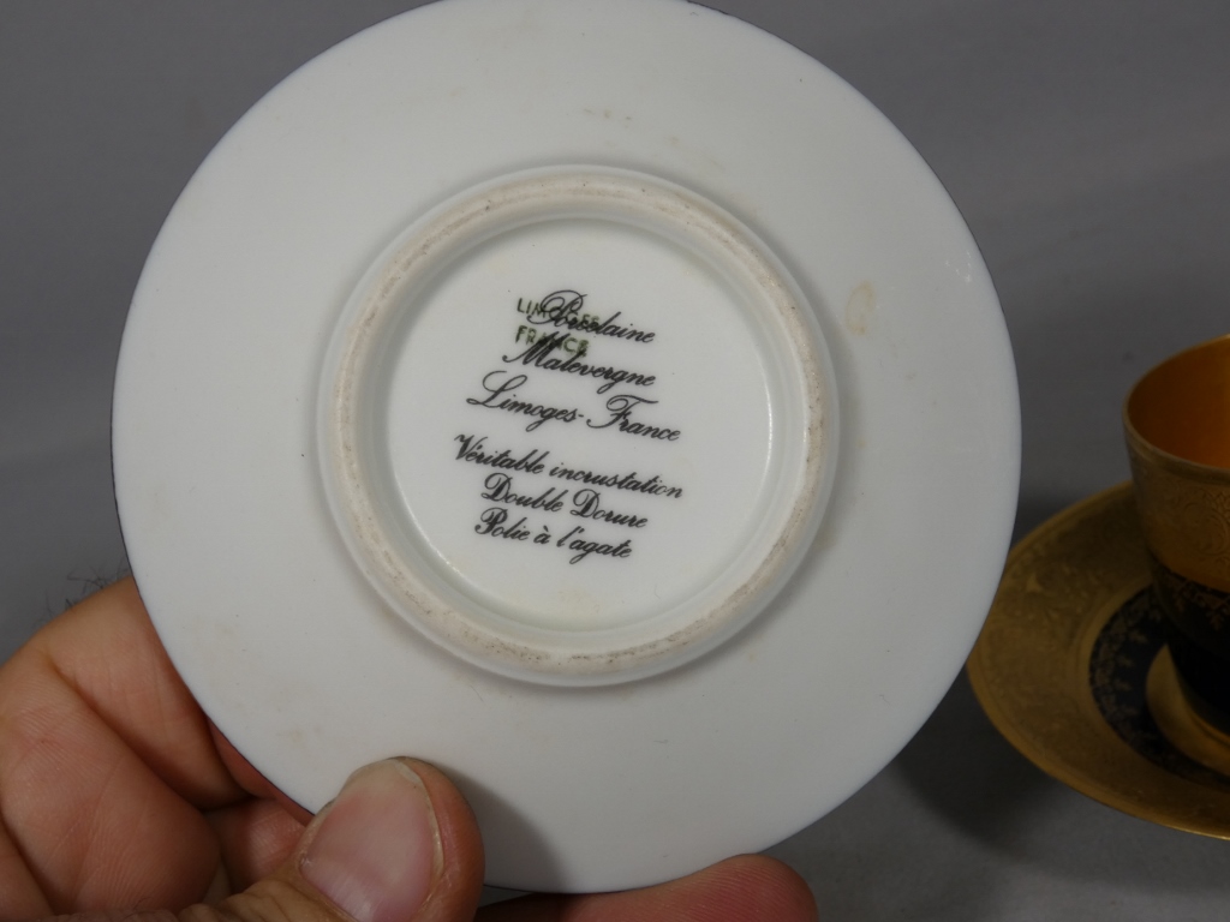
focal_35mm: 43
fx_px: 1528
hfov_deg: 43.9
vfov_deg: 33.6
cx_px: 615
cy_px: 461
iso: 80
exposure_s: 1/80
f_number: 3.7
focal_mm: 7.8
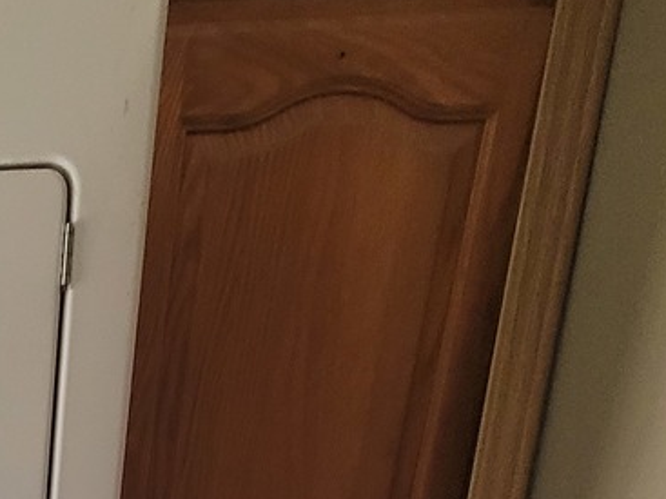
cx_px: -238
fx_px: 981
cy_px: 971
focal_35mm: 51
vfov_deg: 19.0
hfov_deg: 29.0
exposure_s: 1/60
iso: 250
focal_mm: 2.2
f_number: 2.2
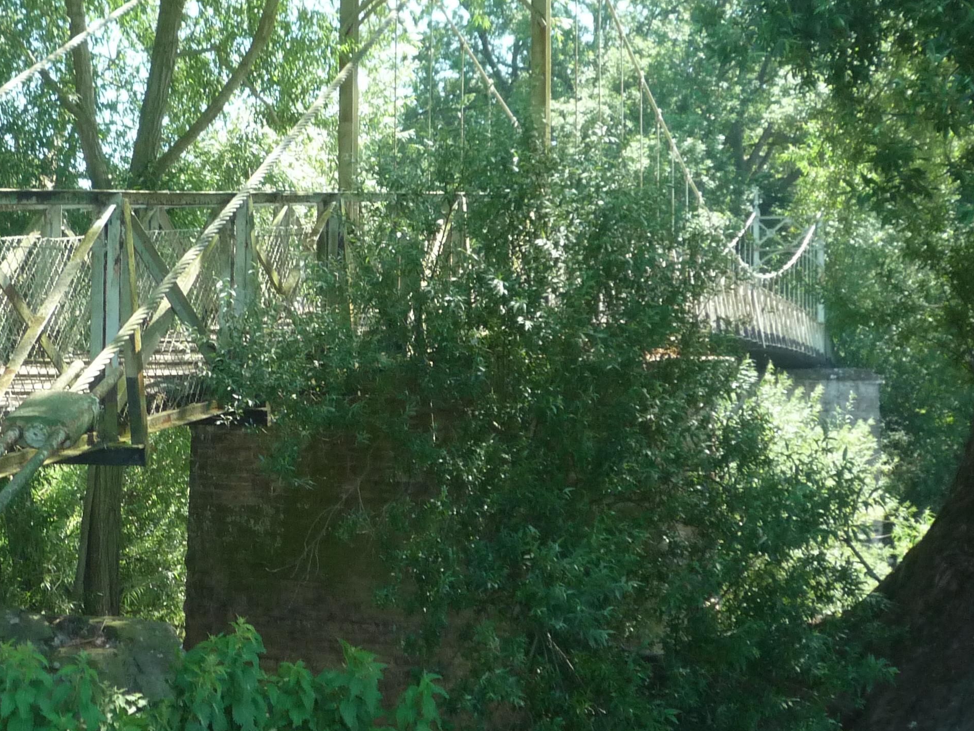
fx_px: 1941
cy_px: 315
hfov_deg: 27.7
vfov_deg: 21.3
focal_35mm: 69
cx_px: 231
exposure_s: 1/160
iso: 200
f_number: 3.8
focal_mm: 6.3
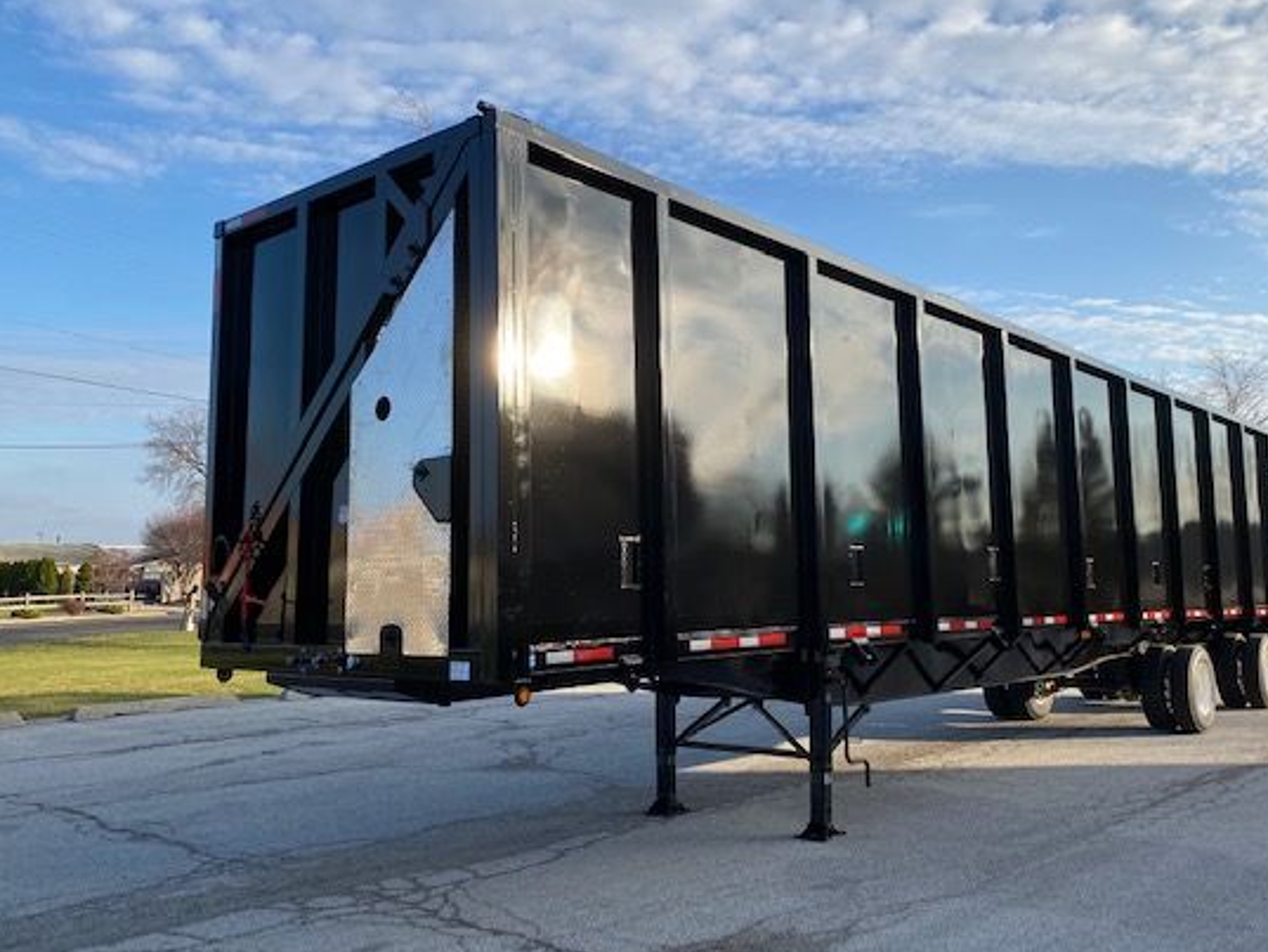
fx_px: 1136
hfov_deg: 58.2
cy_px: 444
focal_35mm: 31
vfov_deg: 45.4
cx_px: 697
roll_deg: +0.2
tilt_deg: +5.6
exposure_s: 1/1866
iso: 32
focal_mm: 4.25
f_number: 1.8
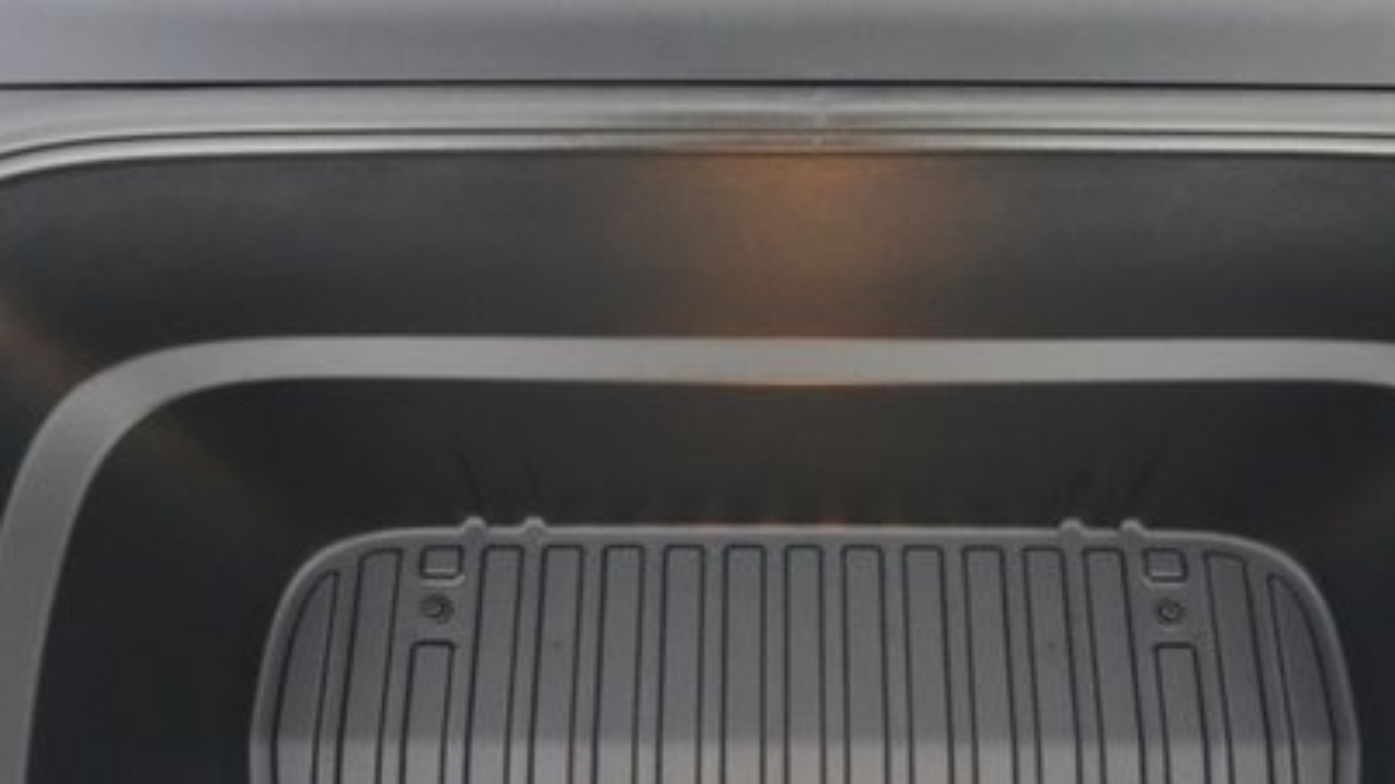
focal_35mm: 40
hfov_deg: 50.4
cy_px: 534
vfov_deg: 29.4
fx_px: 1479
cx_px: 770
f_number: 3.5
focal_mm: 24
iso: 12800
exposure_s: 1/60
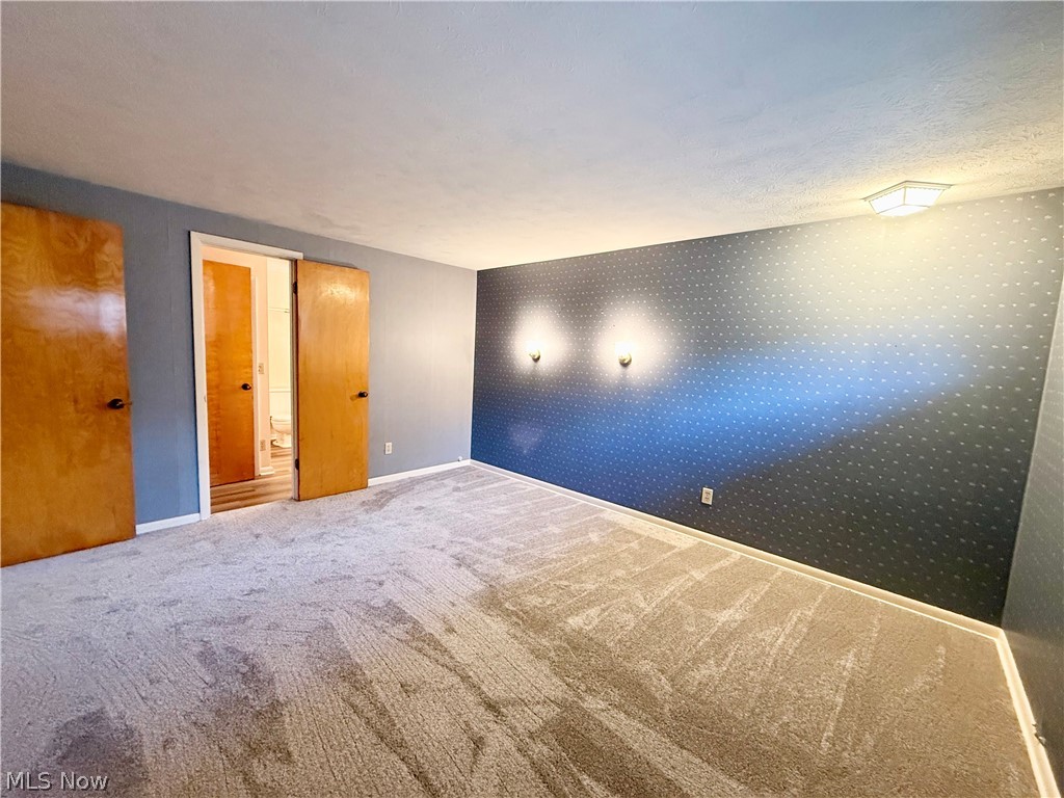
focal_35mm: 14
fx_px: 430
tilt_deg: -5.2
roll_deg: -3.1
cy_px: 399
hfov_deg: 102.1
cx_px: 532
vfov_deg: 85.7
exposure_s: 1/60
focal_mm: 2.22
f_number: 2.2
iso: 640
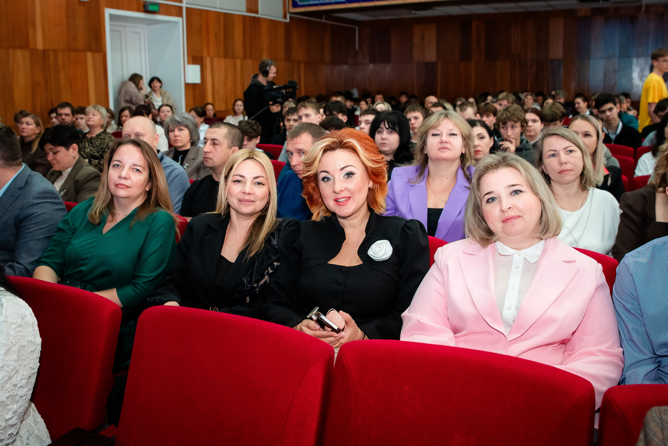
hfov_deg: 54.2
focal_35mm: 35
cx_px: 341
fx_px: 653
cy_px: 186
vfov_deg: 37.6
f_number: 3.5
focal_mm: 26
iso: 1250
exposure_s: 1/125
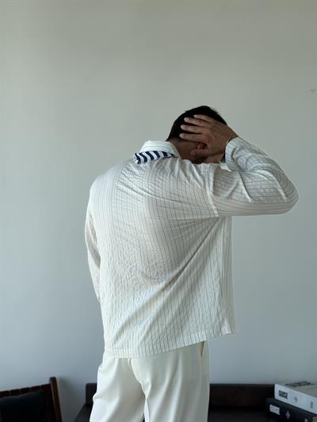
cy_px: 211
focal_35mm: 48
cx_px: 158
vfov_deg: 39.6
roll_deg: +0.0
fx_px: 586
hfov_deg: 30.3
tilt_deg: +2.4
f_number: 1.78
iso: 64
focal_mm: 6.76
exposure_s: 1/570
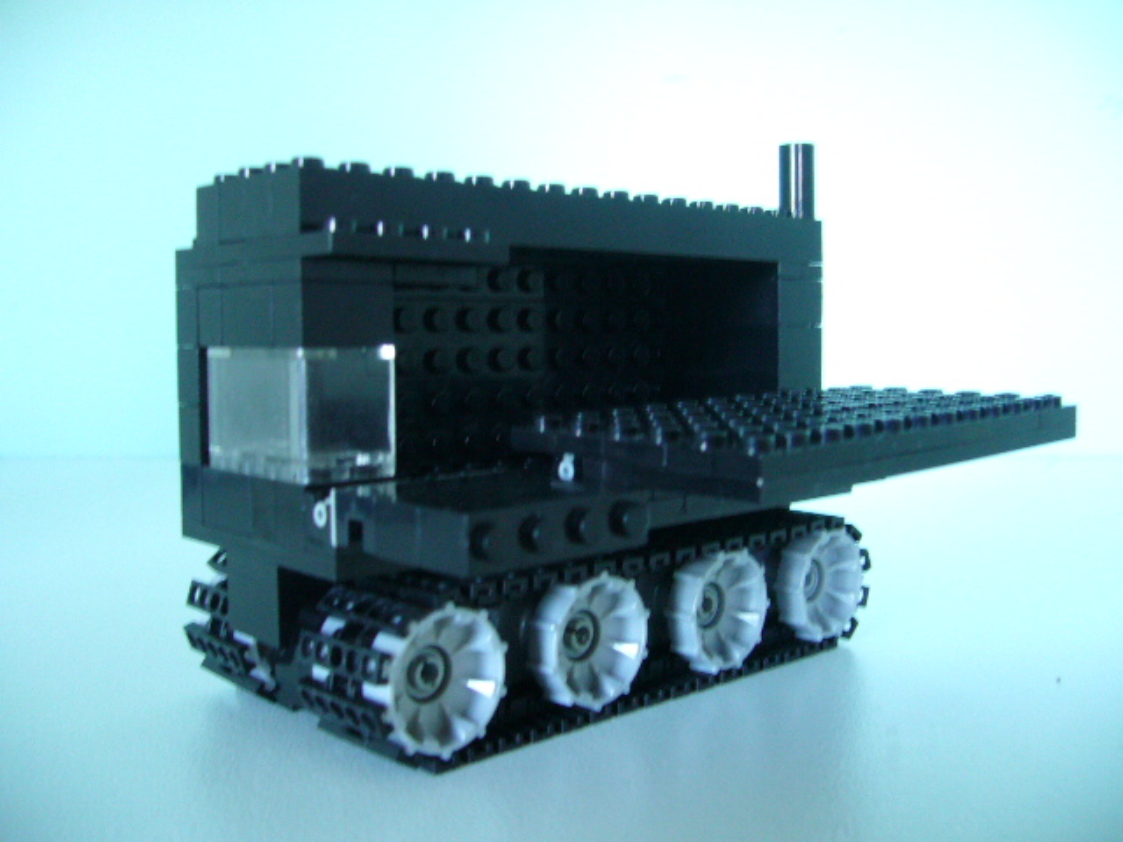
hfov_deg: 52.6
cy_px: 421
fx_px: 1135
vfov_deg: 40.7
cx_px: 562
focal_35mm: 35
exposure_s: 1/13
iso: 160
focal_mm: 5.8
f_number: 2.8
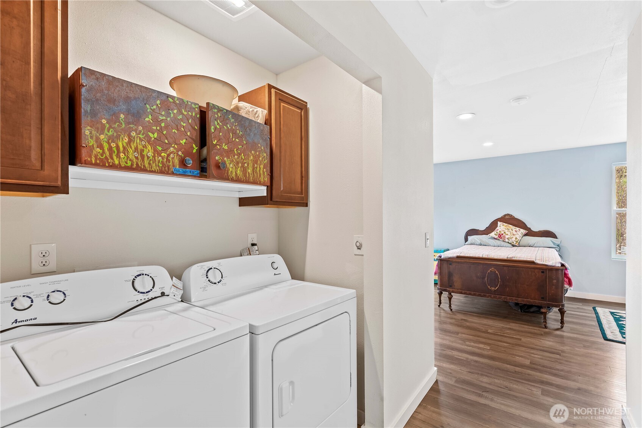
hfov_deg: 96.7
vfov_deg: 73.8
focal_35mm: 16
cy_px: 214
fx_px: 285
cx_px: 321
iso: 200
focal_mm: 16
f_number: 8
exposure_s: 1/1.25
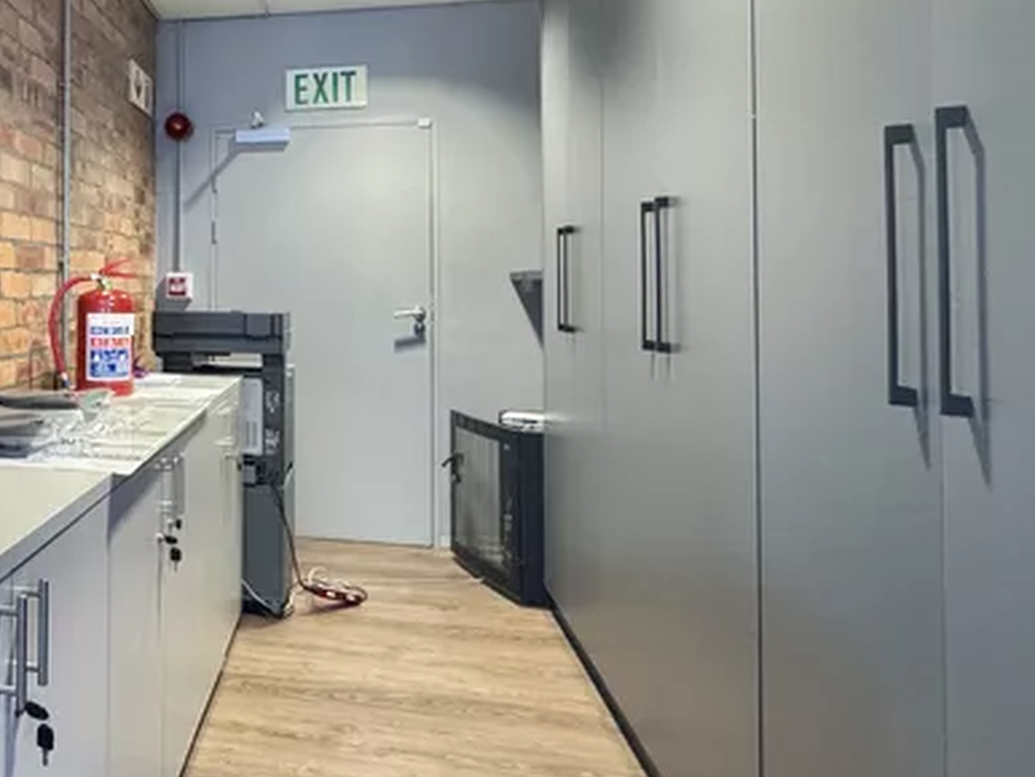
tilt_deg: +1.2
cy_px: 268
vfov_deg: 47.6
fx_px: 868
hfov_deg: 54.9
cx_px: 134
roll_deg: -0.5
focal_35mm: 29
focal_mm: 2.22
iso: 250
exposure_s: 1/50
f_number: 2.2
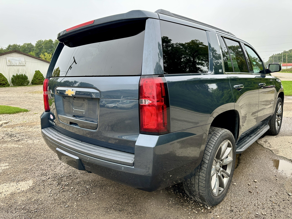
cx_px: 146
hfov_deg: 71.6
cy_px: 110
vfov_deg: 56.8
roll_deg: +1.6
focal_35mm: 24
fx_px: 202
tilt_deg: -8.8
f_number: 1.78
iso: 80
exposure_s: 1/324
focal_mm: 6.86
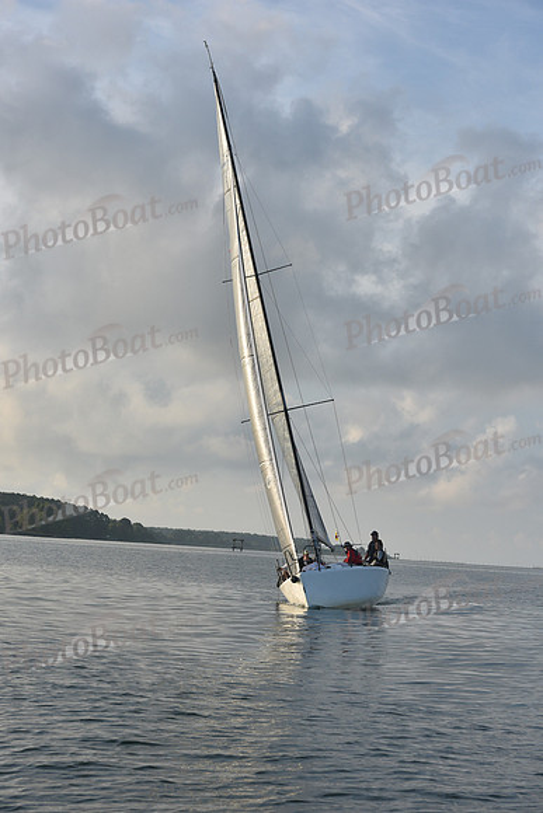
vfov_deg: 28.8
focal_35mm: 70
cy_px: 406
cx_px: 272
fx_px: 1583
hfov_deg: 19.5
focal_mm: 70
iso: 320
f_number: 9
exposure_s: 1/800
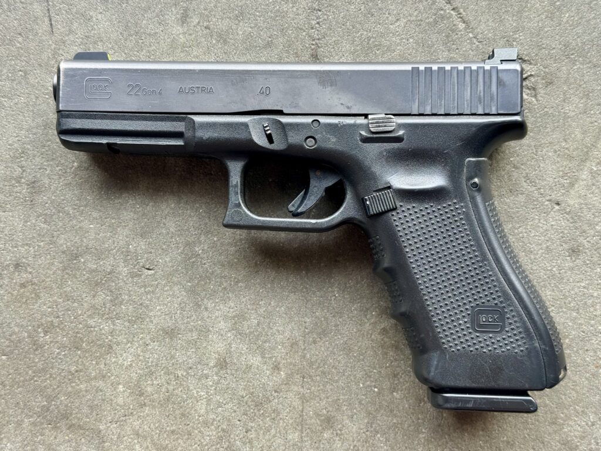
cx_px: 300
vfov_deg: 30.3
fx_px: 833
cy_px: 226
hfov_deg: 39.7
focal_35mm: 48
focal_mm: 6.76
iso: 64
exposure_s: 1/172
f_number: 1.78
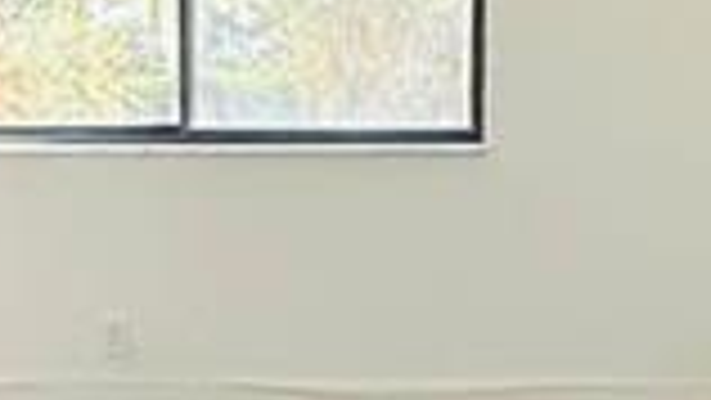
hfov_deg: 18.3
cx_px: 153
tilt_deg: -10.2
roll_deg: +0.1
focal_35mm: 116
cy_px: 378
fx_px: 2188
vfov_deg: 10.4
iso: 200
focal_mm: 2.22
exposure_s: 1/99
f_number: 2.2
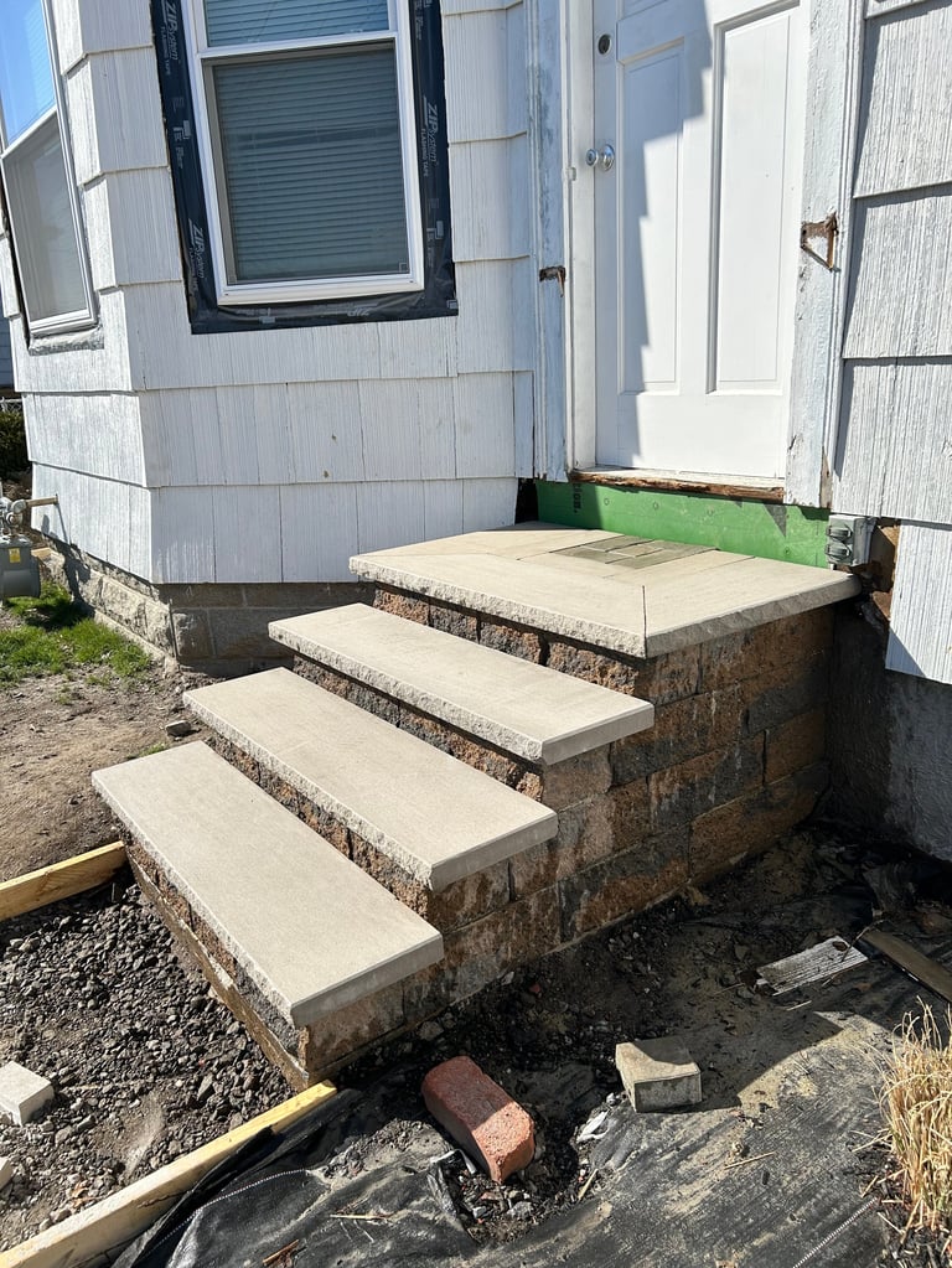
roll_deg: +2.4
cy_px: 634
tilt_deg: -16.9
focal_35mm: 26
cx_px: 476
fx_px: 953
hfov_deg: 53.1
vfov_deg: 67.3
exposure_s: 1/5076
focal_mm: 5.7
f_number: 1.5
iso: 50
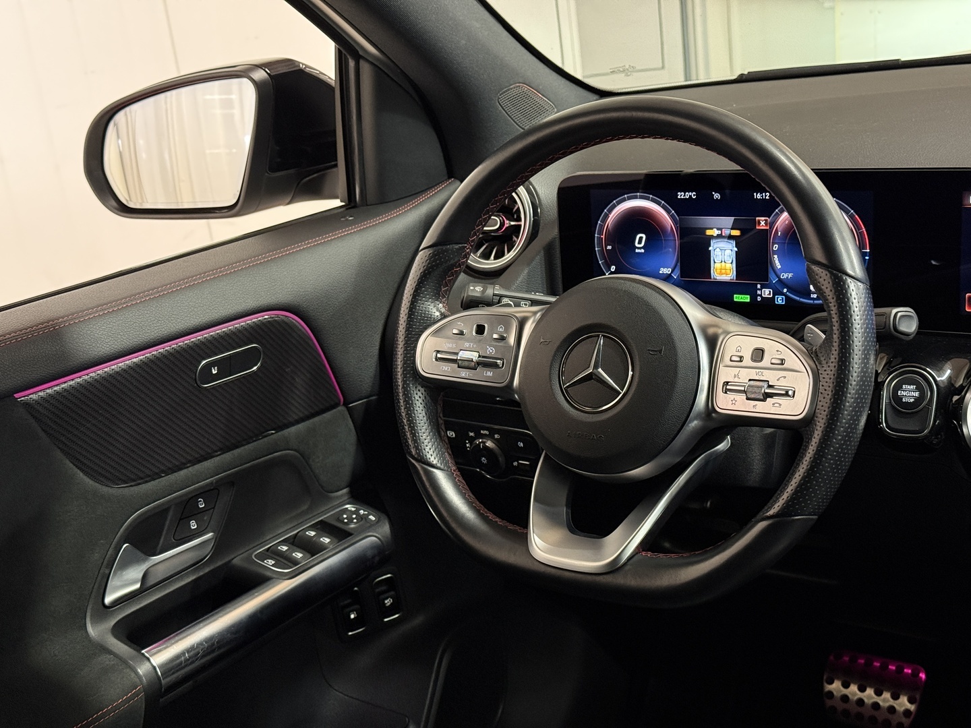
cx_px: 486
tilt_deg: -17.8
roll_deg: +7.6
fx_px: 1346
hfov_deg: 39.7
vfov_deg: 30.3
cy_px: 364
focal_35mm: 48
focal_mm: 6.76
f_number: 1.78
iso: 320
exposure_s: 1/40
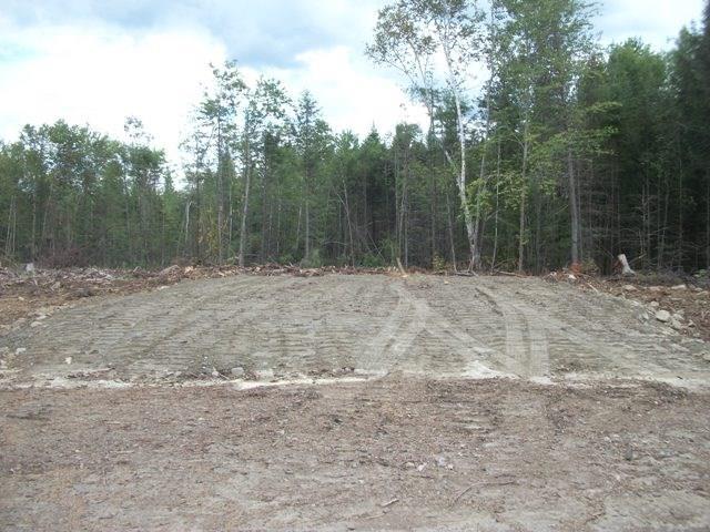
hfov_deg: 56.8
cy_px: 266
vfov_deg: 44.2
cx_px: 355
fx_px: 656
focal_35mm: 32
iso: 80
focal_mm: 5.7
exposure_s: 1/80
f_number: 8.8
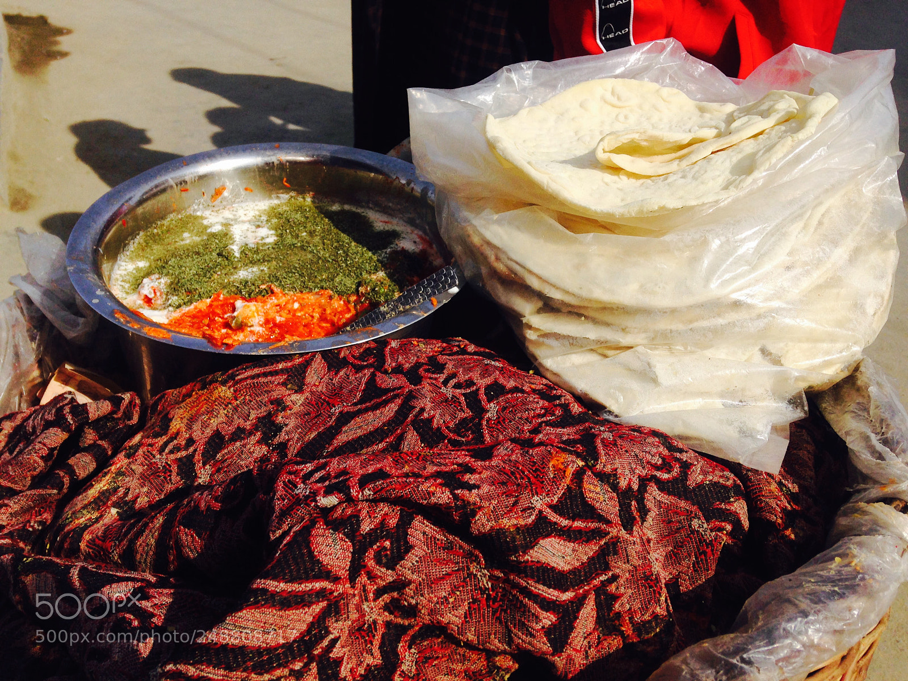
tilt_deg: -34.0
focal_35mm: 33
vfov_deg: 42.9
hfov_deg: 55.4
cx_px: 454
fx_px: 866
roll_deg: -4.4
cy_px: 340
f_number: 2.4
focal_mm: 4.12
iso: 50
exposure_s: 1/3195
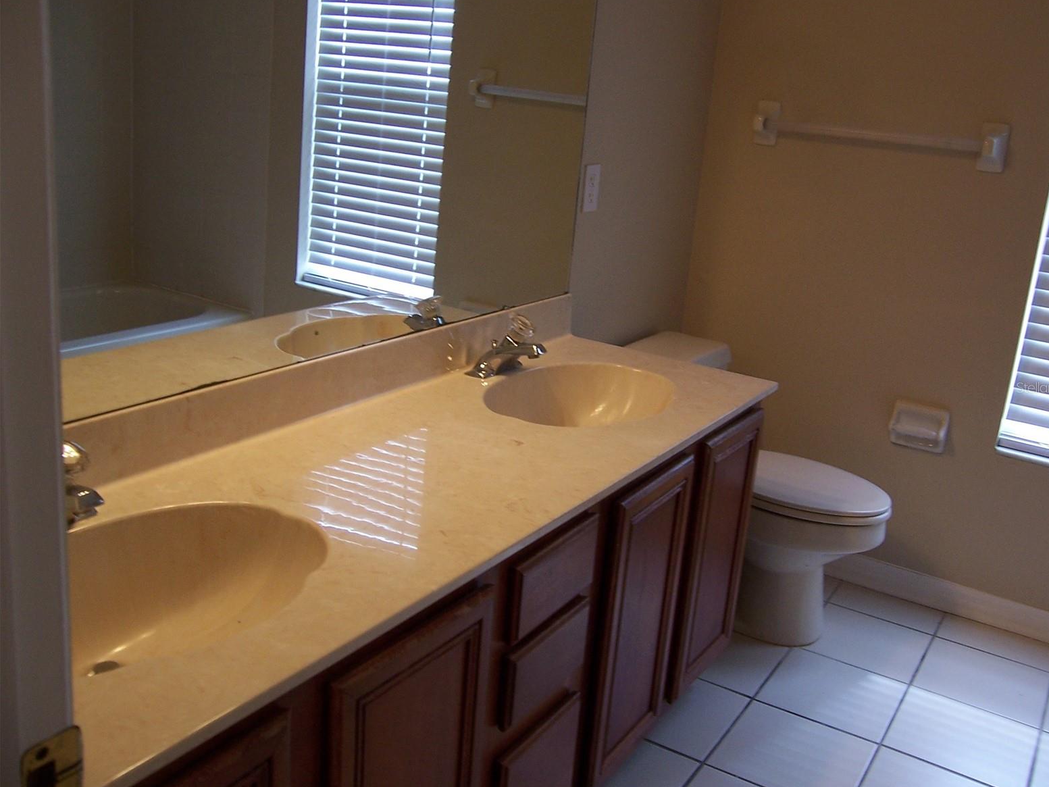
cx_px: 540
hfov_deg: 53.9
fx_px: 1030
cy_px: 387
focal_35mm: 34
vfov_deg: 41.8
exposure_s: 1/30
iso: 100
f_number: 3.4
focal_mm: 5.5
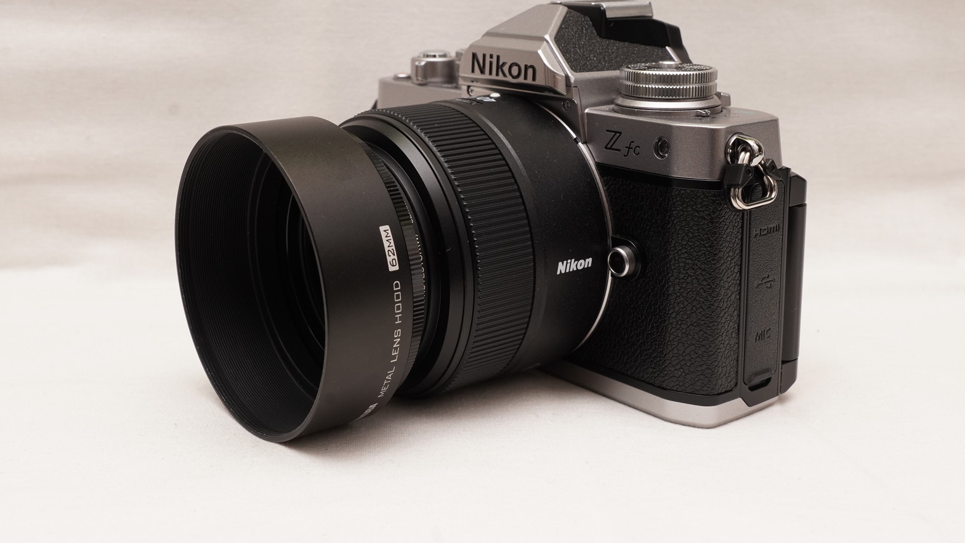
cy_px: 222
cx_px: 482
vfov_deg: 25.9
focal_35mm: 46
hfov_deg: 44.6
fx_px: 1177
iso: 800
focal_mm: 29
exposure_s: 1/60
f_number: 11
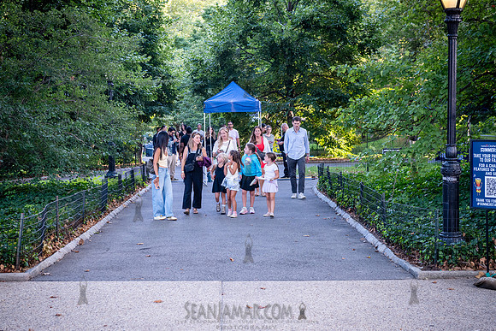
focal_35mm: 62
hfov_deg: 32.4
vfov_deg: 21.9
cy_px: 166
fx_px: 854
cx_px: 248
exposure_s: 1/125
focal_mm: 62
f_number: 4.5
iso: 2000
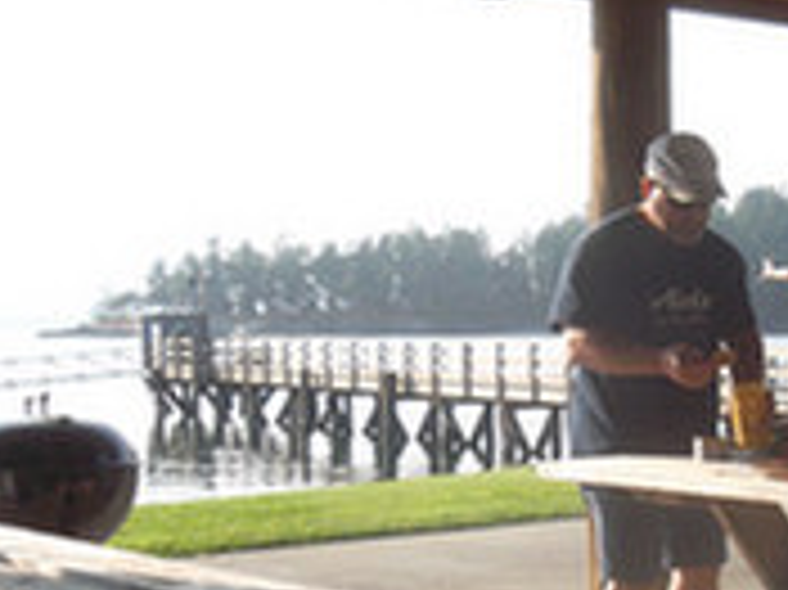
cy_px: 396
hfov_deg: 24.9
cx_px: 811
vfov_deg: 19.8
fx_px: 1683
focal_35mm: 74
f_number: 3.5
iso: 80
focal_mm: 4.9
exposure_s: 1/220
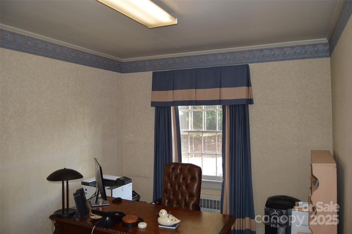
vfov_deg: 47.8
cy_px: 117
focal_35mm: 27
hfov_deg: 67.4
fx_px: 264
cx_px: 176
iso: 250
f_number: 4
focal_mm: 18
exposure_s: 1/125
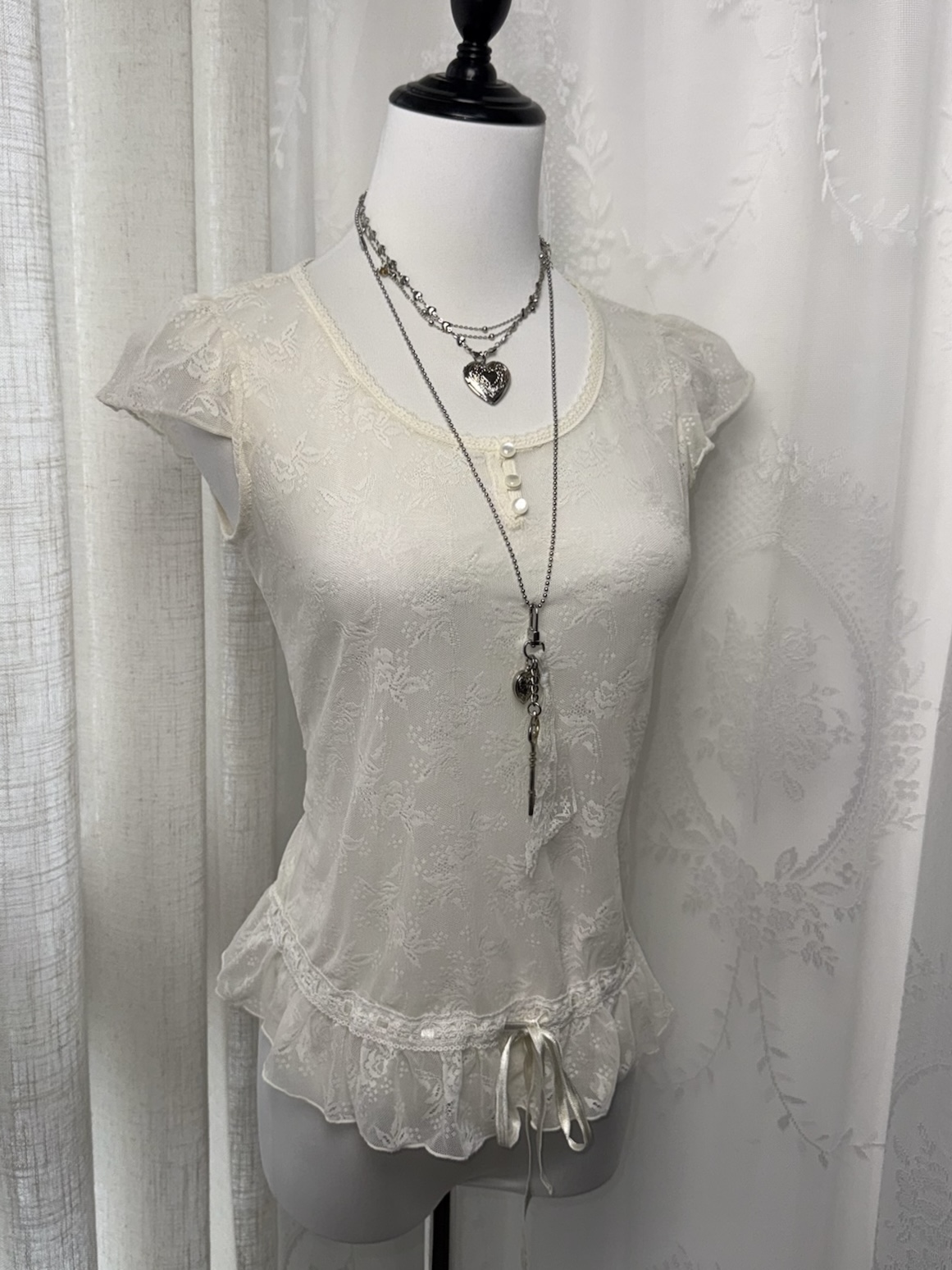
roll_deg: -1.9
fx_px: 880
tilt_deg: -10.8
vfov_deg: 71.6
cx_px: 476
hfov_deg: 56.8
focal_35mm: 24
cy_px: 635
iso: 64
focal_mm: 6.76
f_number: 1.78
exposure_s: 1/689
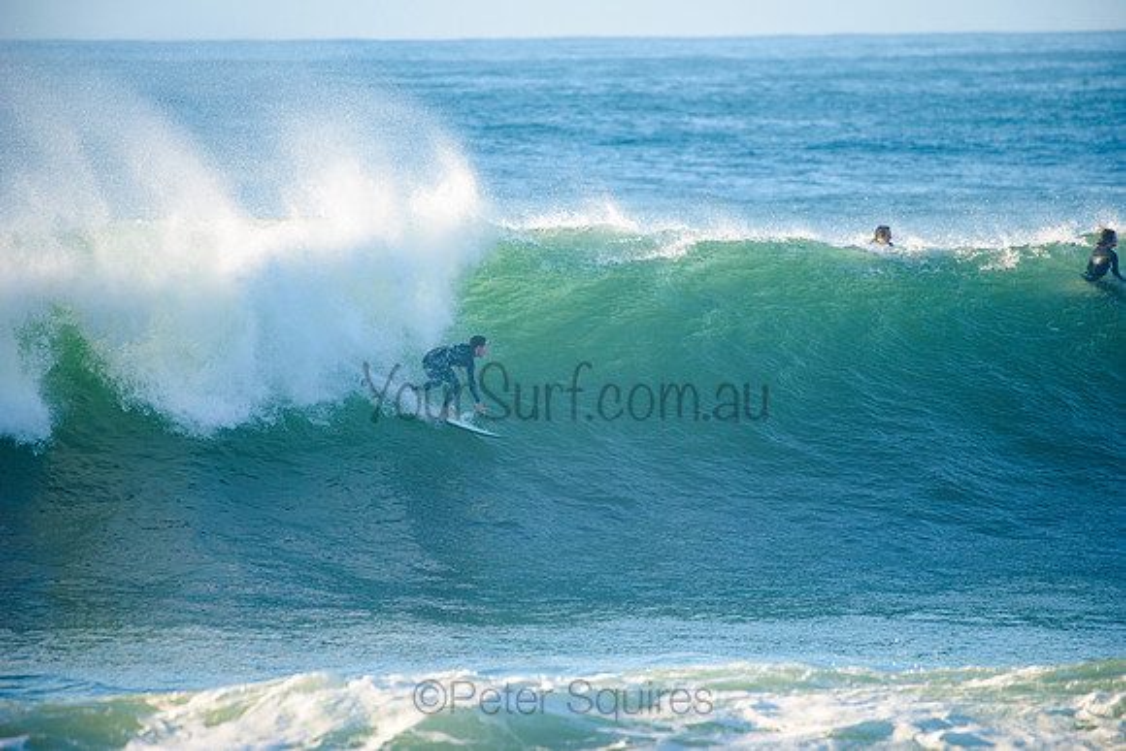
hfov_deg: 4.1
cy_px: 376
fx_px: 15645
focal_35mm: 500
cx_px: 563
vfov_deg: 2.8
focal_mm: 500
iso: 400
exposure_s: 1/1600
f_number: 5.6
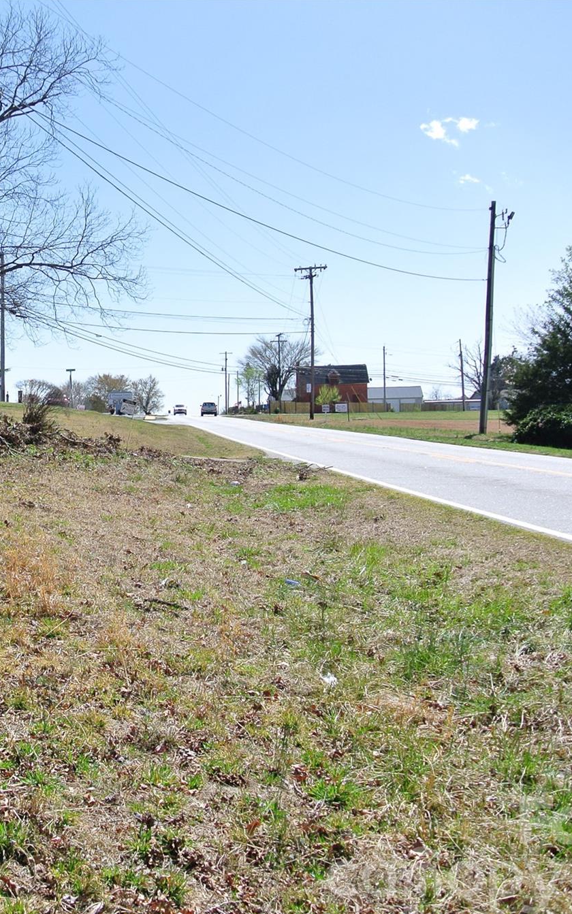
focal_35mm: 42
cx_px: 39
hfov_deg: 29.1
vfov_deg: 47.2
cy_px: 464
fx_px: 1047
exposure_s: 1/640
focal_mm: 10
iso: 100
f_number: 4.5
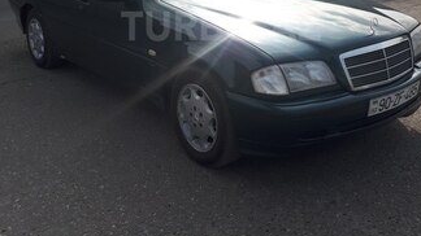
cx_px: 221
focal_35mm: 45
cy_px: 26
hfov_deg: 45.5
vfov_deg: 25.7
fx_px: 502
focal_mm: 3.6
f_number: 1.9
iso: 40
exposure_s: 1/1140
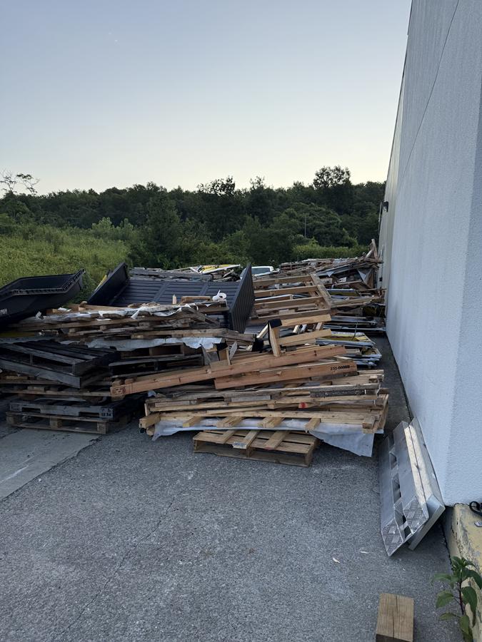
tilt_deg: -5.6
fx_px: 446
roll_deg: -2.3
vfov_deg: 71.6
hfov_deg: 56.8
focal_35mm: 24
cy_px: 321
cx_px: 241
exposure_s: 1/1060
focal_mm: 6.76
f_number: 1.78
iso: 100
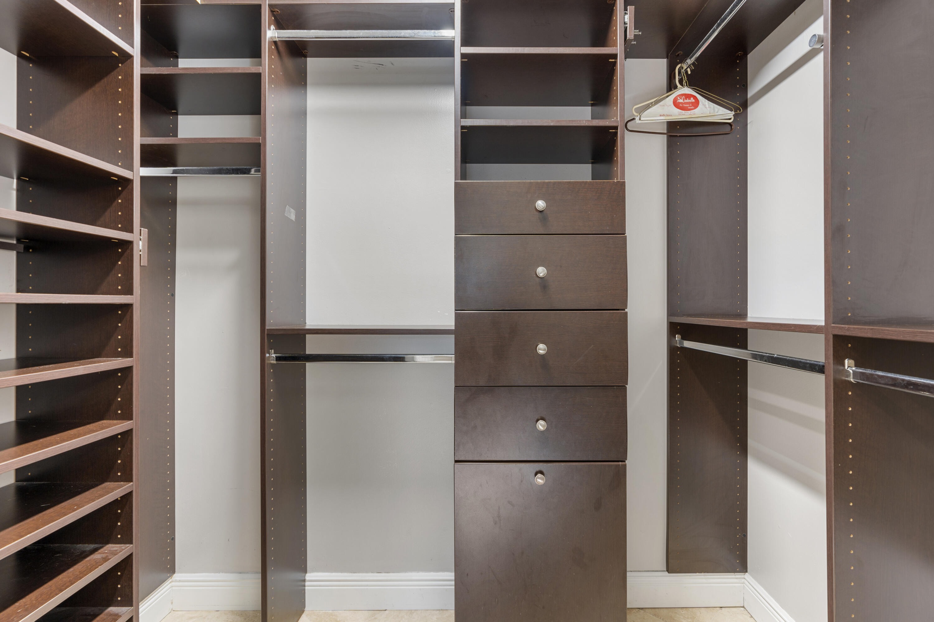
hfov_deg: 93.3
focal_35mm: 17
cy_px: 311
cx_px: 467
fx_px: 441
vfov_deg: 70.4
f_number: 8
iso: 200
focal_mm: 17
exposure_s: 4
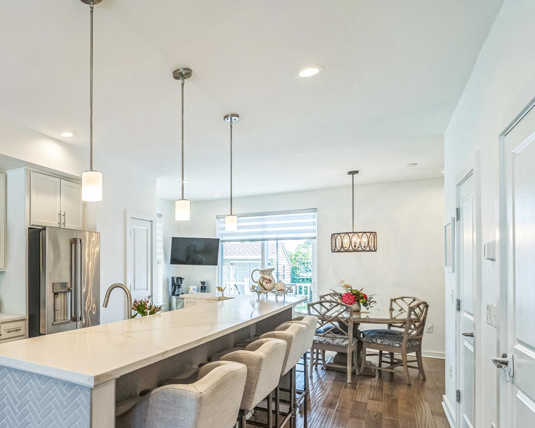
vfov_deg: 56.2
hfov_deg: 61.4
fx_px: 396
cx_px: 94
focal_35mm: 25
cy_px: 263
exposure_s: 1/200
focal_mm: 16
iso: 640
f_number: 5.6
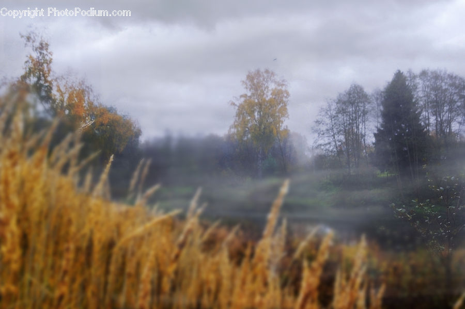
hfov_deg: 46.4
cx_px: 232
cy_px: 154
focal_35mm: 42
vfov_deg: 31.9
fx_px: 542
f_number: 5.6
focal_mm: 28
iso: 100
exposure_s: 1/80
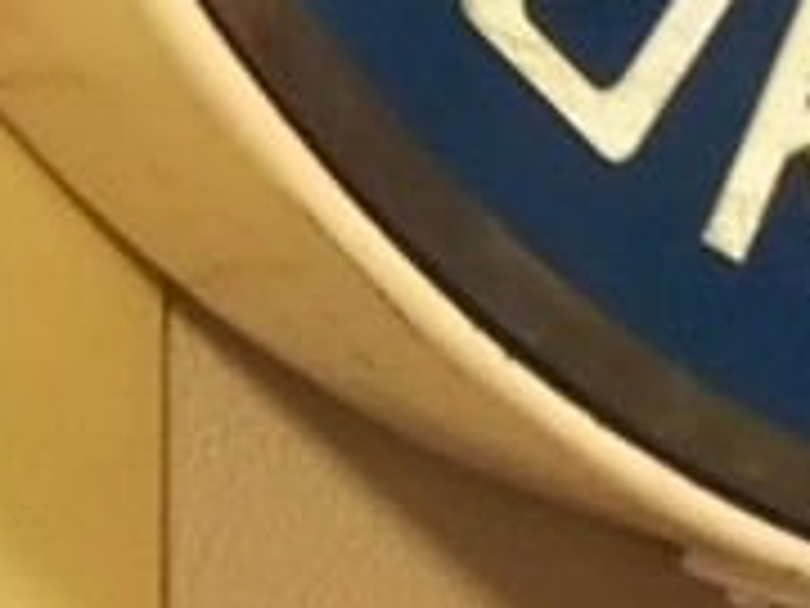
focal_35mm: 200
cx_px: 158
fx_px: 4680
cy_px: -243
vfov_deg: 7.3
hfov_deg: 9.9
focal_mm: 4
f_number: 2.2
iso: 250
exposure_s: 1/30
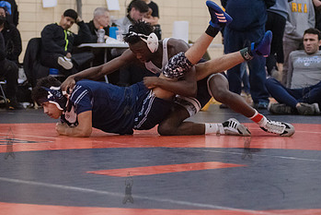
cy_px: 98
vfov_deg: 10.3
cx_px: 128
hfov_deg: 15.4
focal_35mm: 133
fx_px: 1186
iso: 8000
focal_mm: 80
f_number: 3.2
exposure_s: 1/320
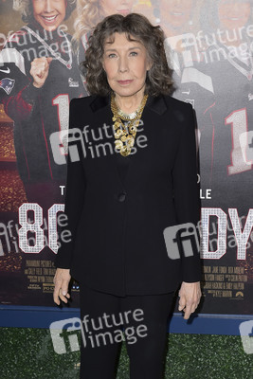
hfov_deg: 28.1
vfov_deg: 41.1
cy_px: 190
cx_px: 126
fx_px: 506
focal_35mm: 48
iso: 400
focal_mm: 48
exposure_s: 1/250
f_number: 6.3
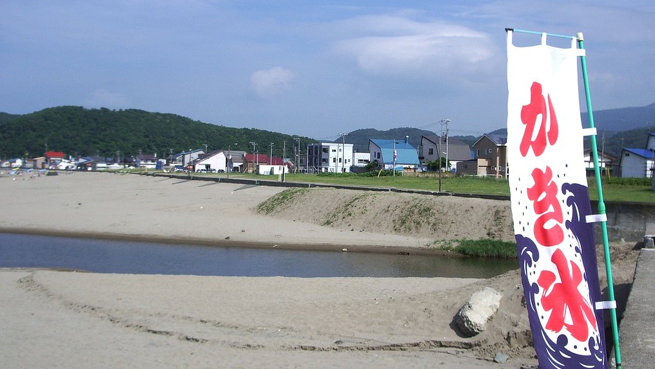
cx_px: 328
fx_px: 782
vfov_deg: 26.5
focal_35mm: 45
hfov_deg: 45.5
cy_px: 170
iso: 50
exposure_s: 1/800
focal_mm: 6.8
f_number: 4.6
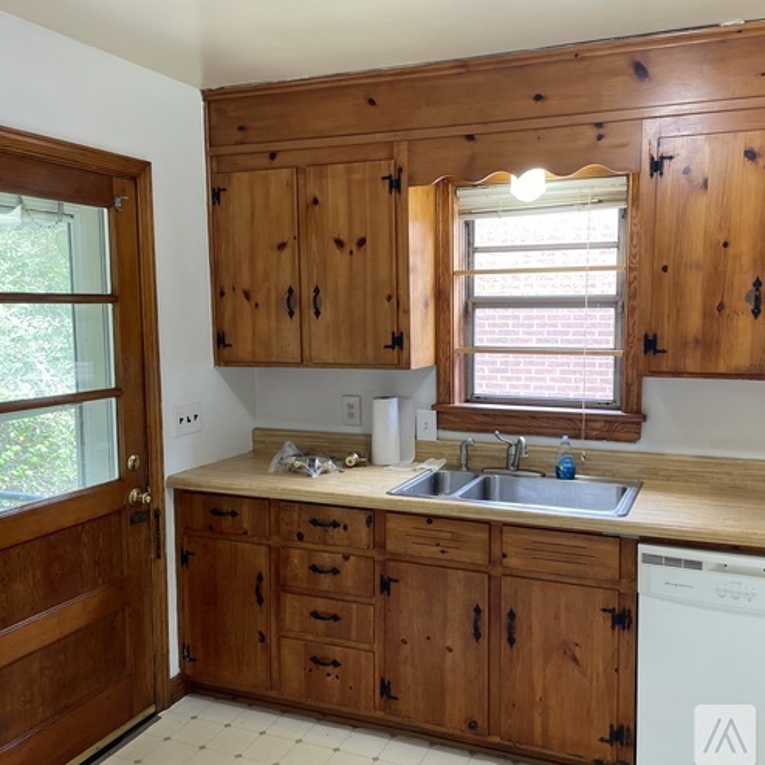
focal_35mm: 31
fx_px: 775
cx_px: 428
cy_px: 379
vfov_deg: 52.5
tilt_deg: -5.8
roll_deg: +1.0
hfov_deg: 52.4
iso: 80
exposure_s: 1/60
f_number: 1.6
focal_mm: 4.2
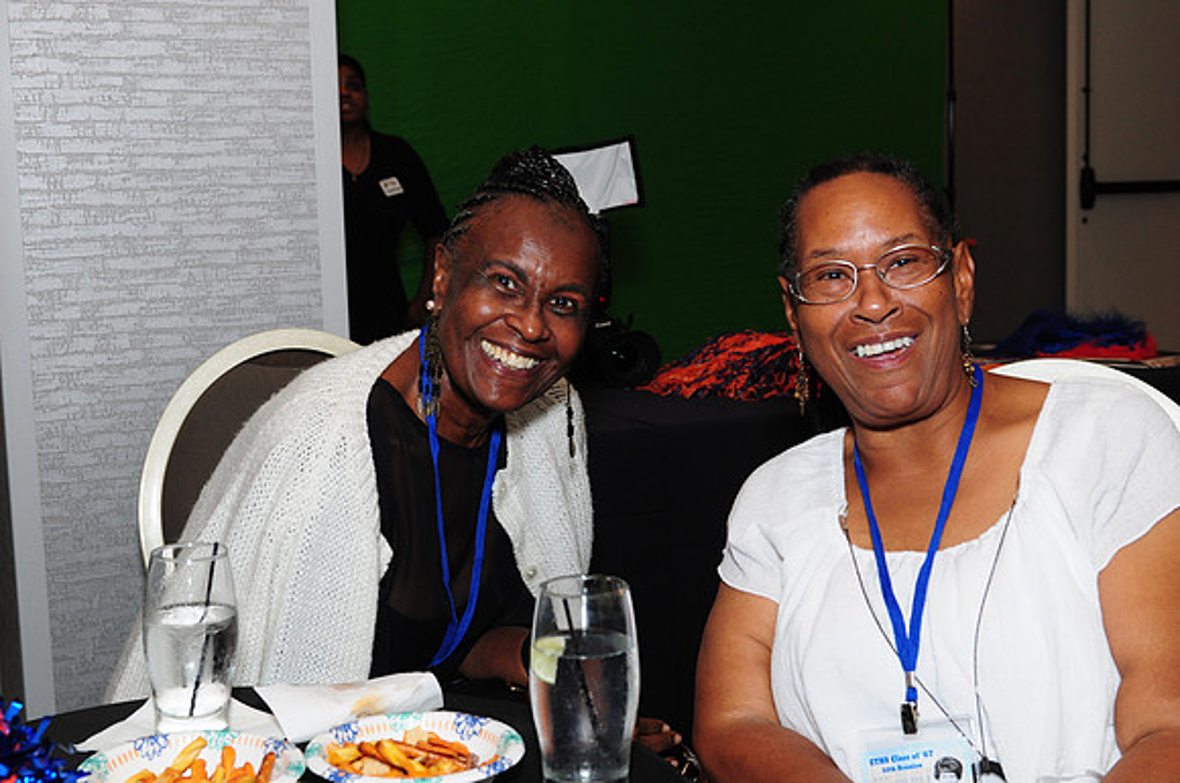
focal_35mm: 48
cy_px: 392
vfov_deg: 28.0
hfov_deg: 41.2
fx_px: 1571
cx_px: 590
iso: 500
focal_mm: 32
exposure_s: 1/60
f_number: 5
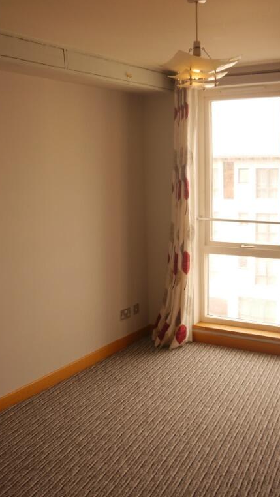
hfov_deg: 28.9
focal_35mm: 41
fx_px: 541
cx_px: 179
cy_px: 247
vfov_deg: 49.4
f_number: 3.5
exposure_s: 1/160
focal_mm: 14
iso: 160
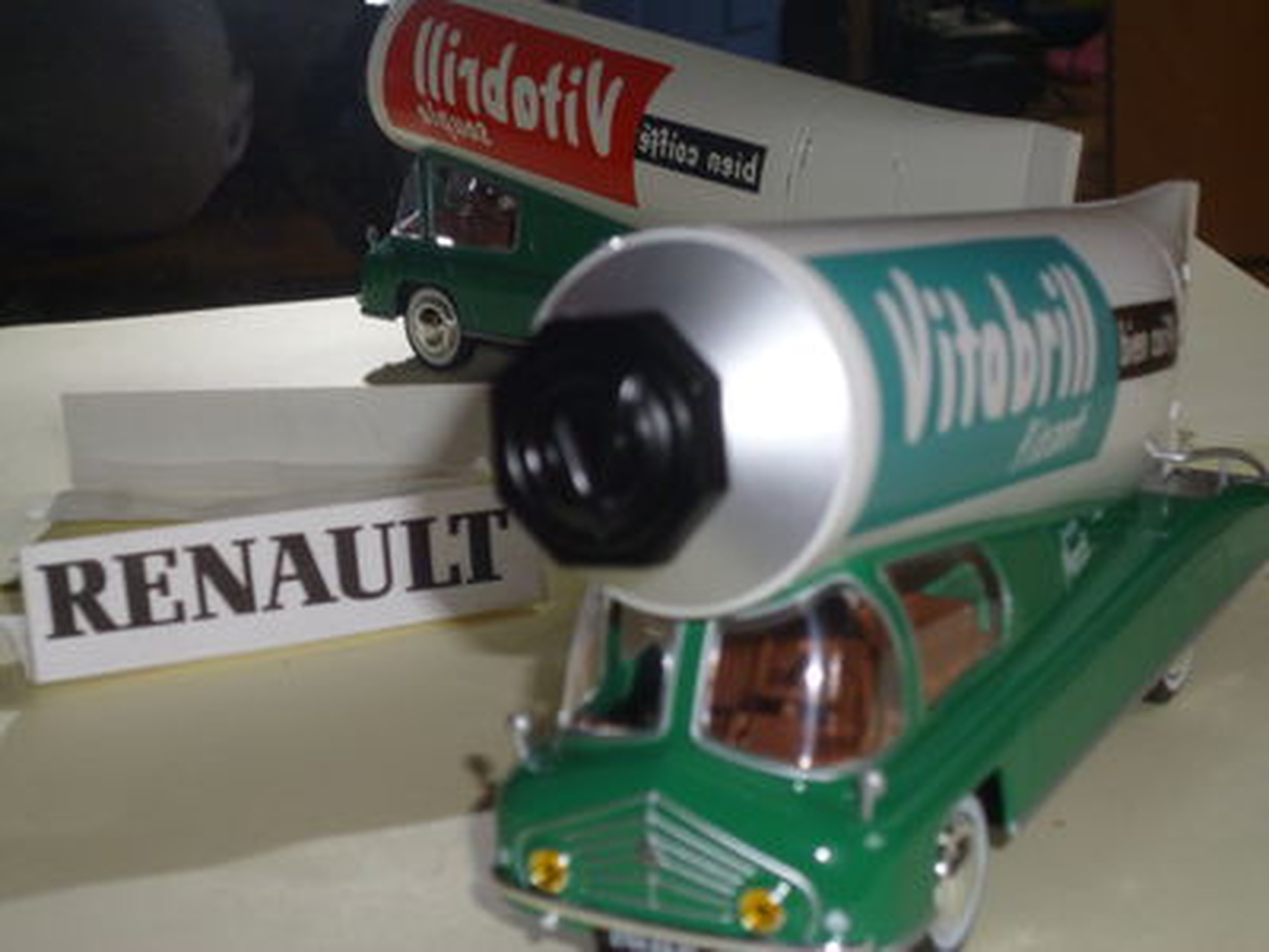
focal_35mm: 70
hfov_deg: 27.8
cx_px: 634
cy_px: 476
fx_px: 2566
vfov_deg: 21.0
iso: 160
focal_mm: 12.5
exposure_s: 1/60
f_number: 5
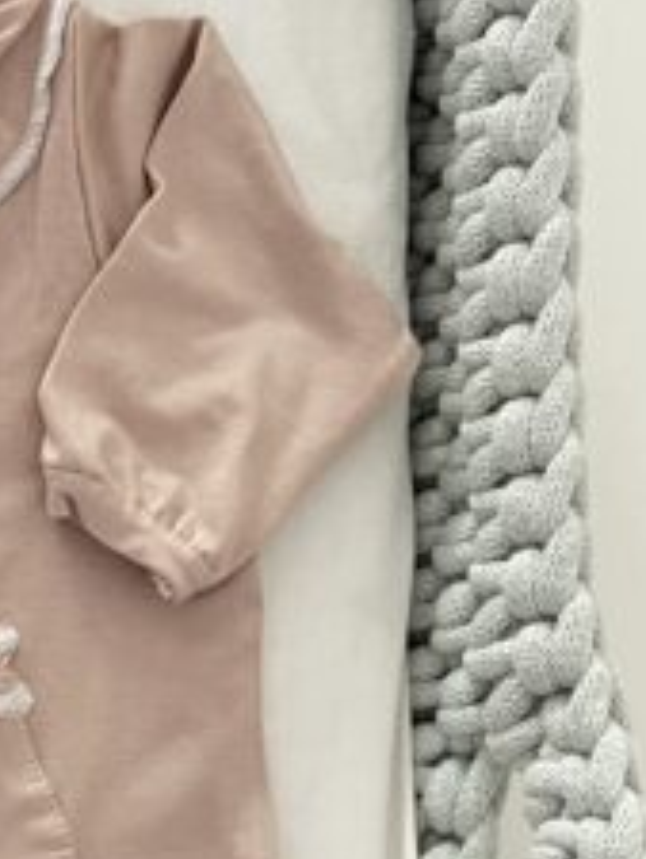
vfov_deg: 21.5
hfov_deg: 16.2
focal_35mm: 89
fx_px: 2212
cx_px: -57
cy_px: 790
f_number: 1.6
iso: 500
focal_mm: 5.1
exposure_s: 1/58
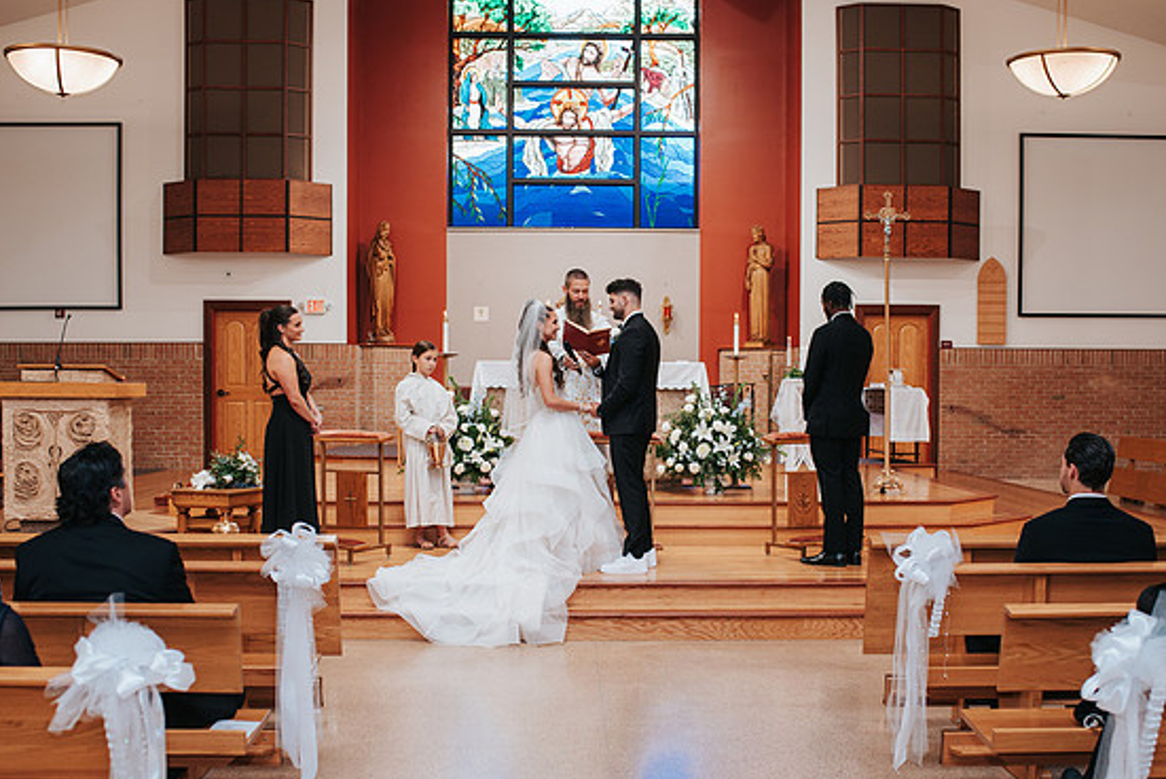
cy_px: 452
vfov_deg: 29.9
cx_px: 607
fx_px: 1458
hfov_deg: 43.6
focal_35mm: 45
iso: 500
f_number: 2.8
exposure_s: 1/125
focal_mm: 35
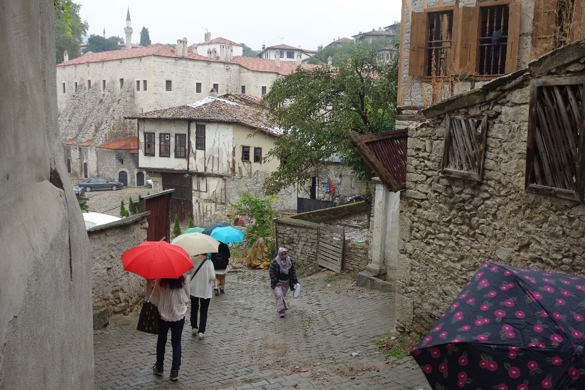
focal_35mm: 35
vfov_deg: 37.9
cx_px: 292
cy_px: 195
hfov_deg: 54.4
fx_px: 569
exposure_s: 1/100
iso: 125
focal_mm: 12.94
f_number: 4.5
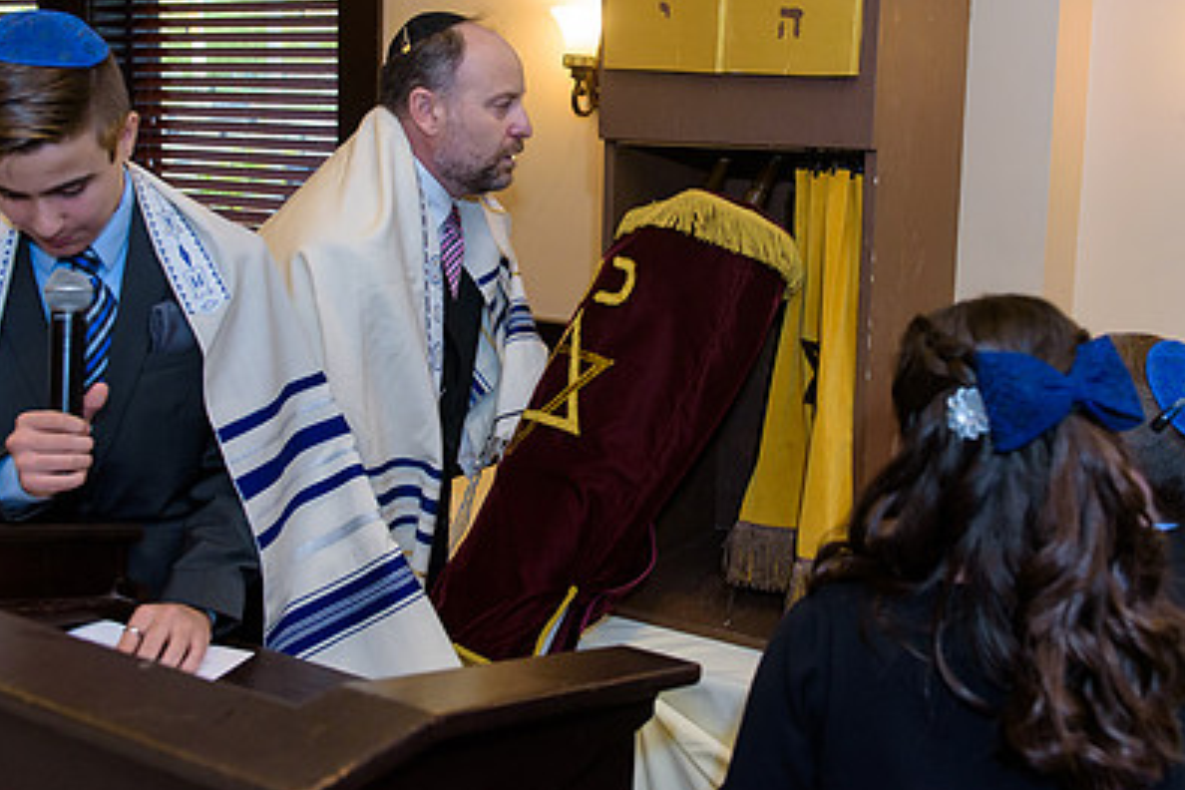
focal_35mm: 41
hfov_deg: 47.4
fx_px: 1349
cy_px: 265
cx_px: 643
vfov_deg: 32.4
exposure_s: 1/125
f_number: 3.2
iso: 1250
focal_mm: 28
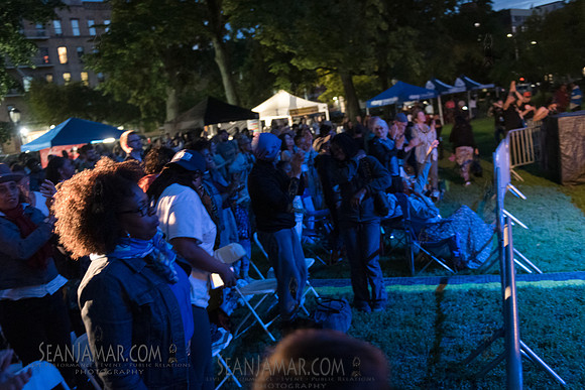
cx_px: 292
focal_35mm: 35
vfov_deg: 38.1
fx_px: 565
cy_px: 195
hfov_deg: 54.8
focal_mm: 32
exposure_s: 1/80
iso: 5000
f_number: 2.8
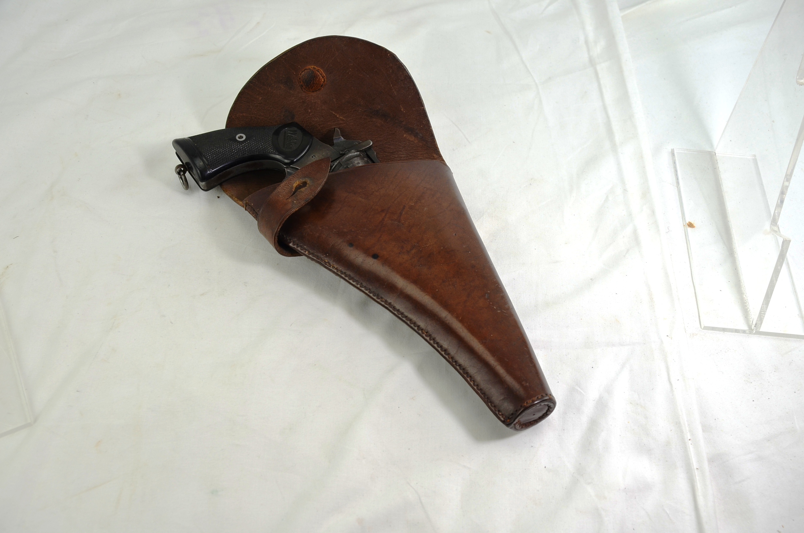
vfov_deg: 36.7
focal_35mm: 36
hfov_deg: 53.2
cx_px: 402
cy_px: 266
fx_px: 802
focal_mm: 24
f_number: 5.6
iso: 200
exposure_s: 1/125
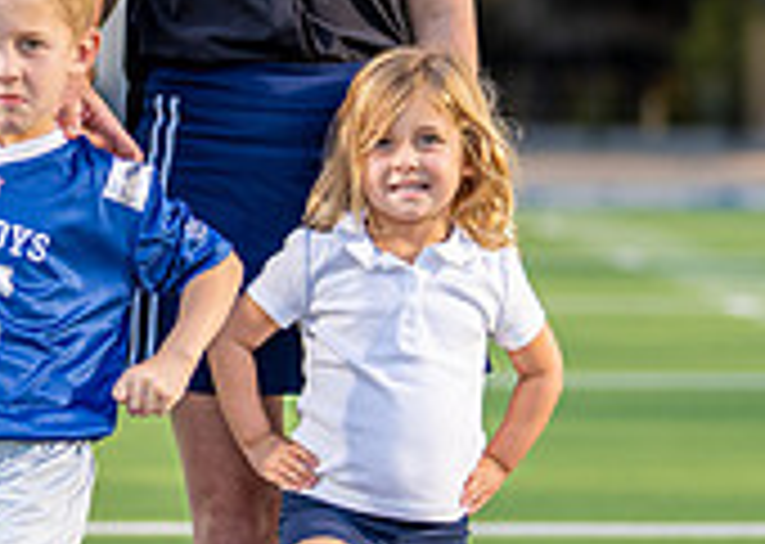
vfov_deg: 6.6
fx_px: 4731
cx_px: 233
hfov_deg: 9.2
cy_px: 138
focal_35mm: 218
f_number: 1.2
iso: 125
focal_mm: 50
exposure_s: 1/4000
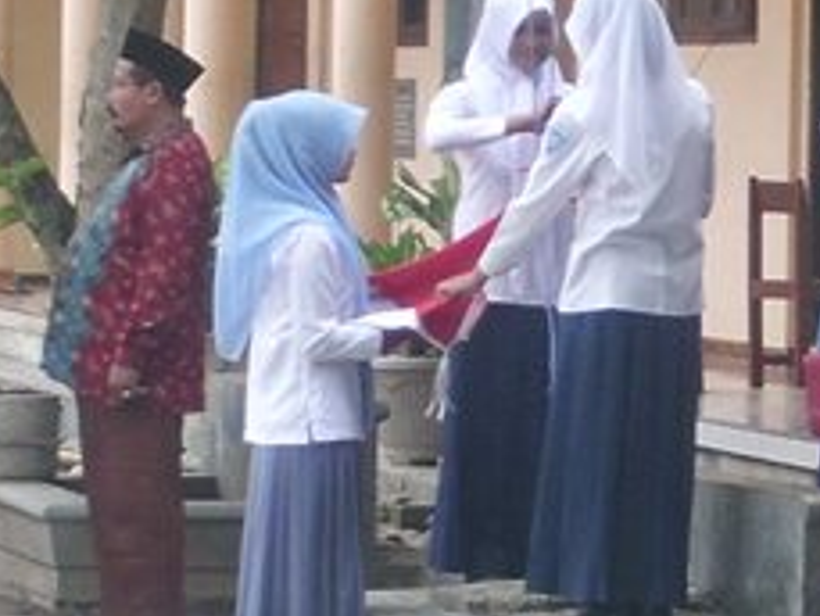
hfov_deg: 7.4
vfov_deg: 5.7
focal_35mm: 263
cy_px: 446
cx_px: 1330
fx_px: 6233
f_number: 3.7
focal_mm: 10.5
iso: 100
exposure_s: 1/80
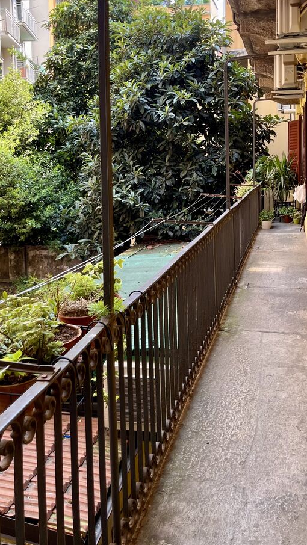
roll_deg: +1.7
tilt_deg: -4.5
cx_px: 144
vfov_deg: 54.7
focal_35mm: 36
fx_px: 521
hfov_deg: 32.8
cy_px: 209
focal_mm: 5.1
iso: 40
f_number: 1.6
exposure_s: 1/278
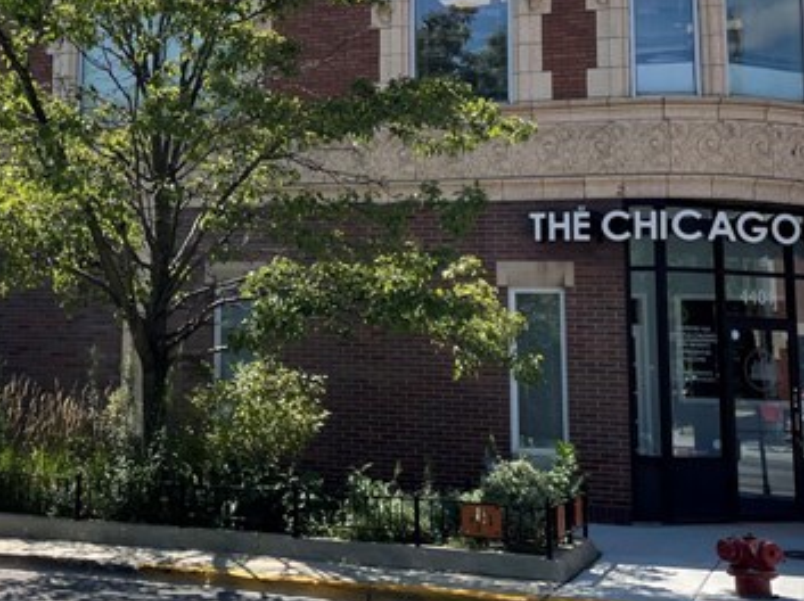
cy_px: 134
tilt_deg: +9.1
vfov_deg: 24.4
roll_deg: -1.2
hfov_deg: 31.9
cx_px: 173
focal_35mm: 59
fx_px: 1369
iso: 32
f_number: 1.6
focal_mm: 4.2
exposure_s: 1/2882
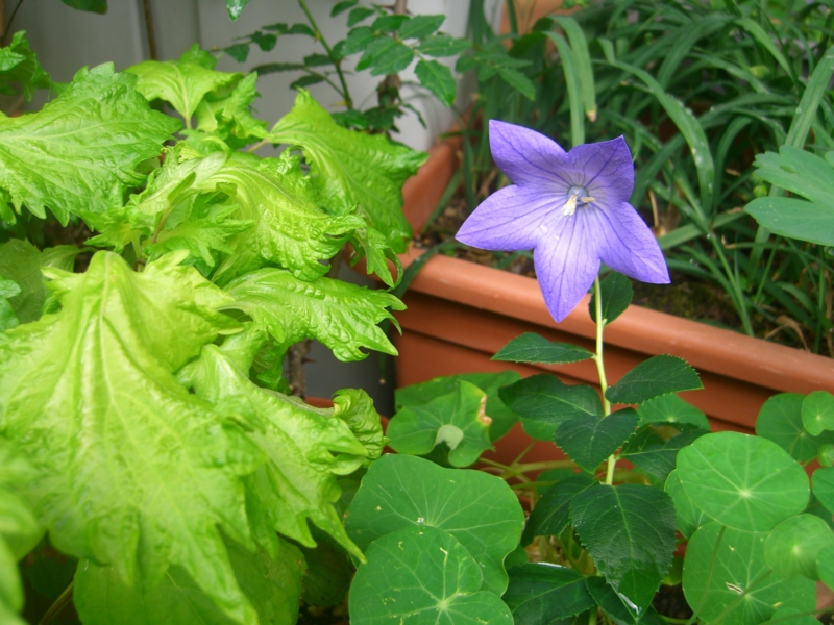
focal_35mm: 38
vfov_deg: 37.7
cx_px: 417
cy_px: 312
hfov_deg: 49.0
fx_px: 916
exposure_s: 1/160
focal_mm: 7.9
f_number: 2.8
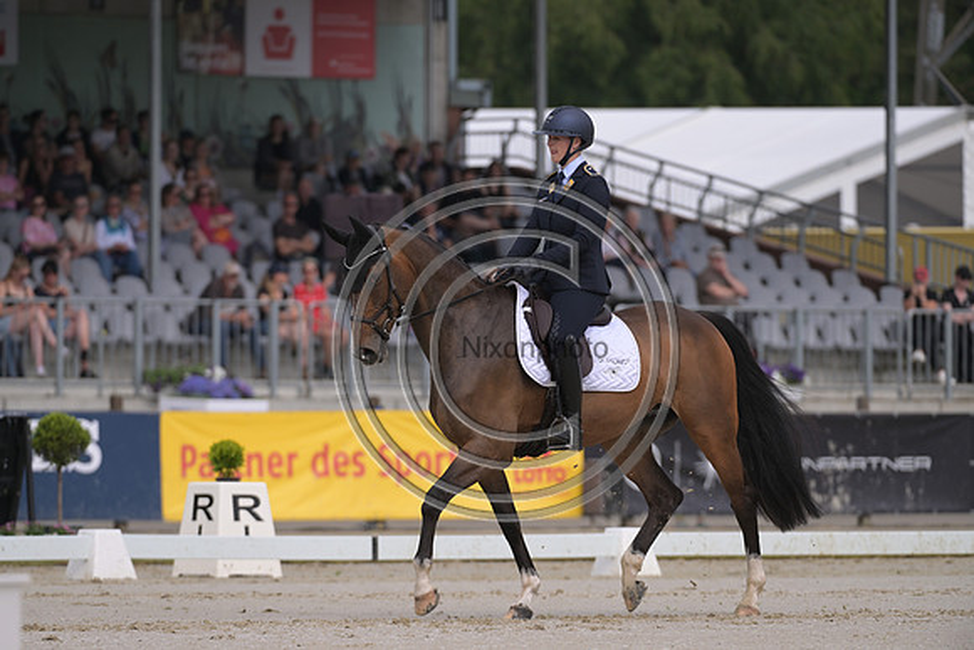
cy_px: 325
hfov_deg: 5.9
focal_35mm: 350
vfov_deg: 3.9
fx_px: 9471
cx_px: 487
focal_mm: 350
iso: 250
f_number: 5
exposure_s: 1/1250
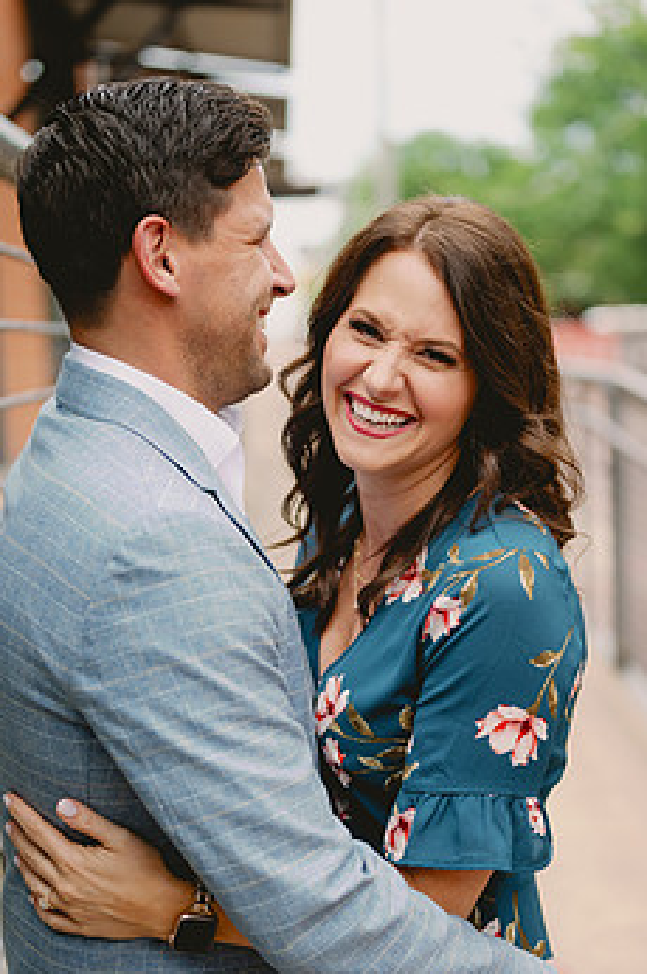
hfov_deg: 20.9
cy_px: 580
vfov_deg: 30.9
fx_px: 1756
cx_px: 353
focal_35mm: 65
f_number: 2
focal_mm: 50
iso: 100
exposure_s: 1/640
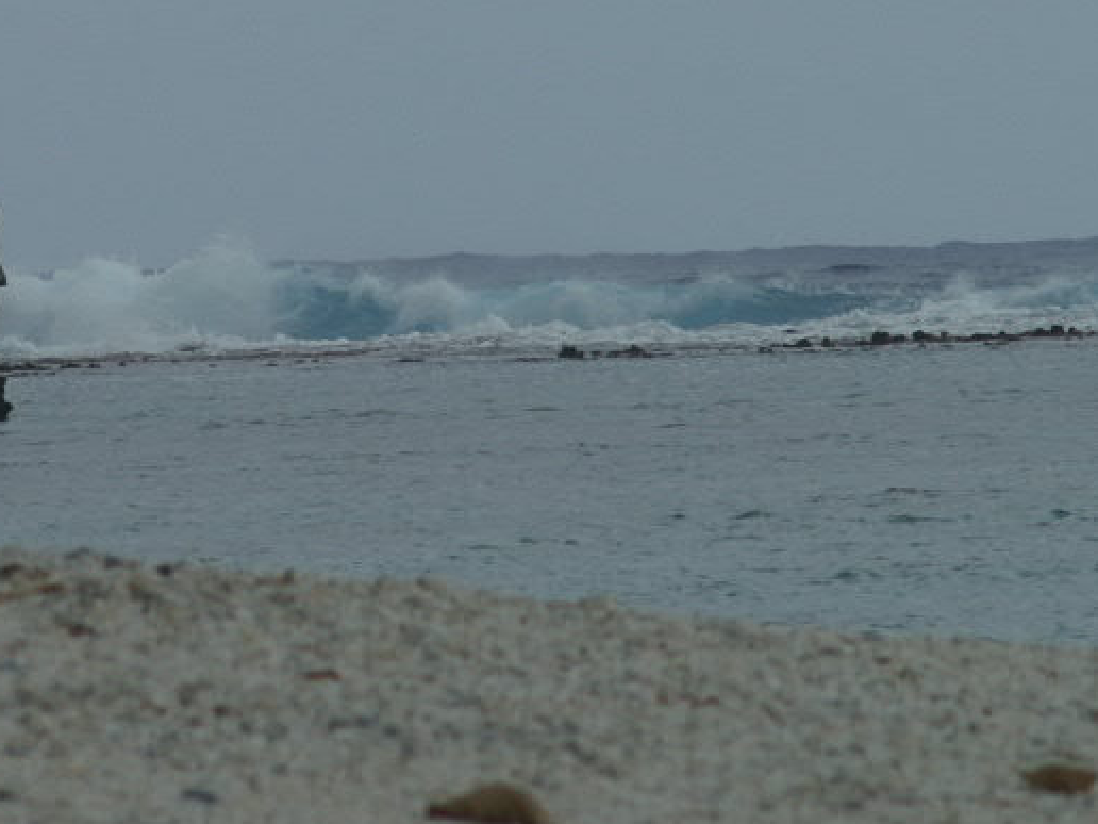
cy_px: 241
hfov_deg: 1.7
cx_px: 140
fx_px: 37302
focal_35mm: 1176
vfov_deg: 1.3
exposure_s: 1/300
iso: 100
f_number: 11
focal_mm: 280
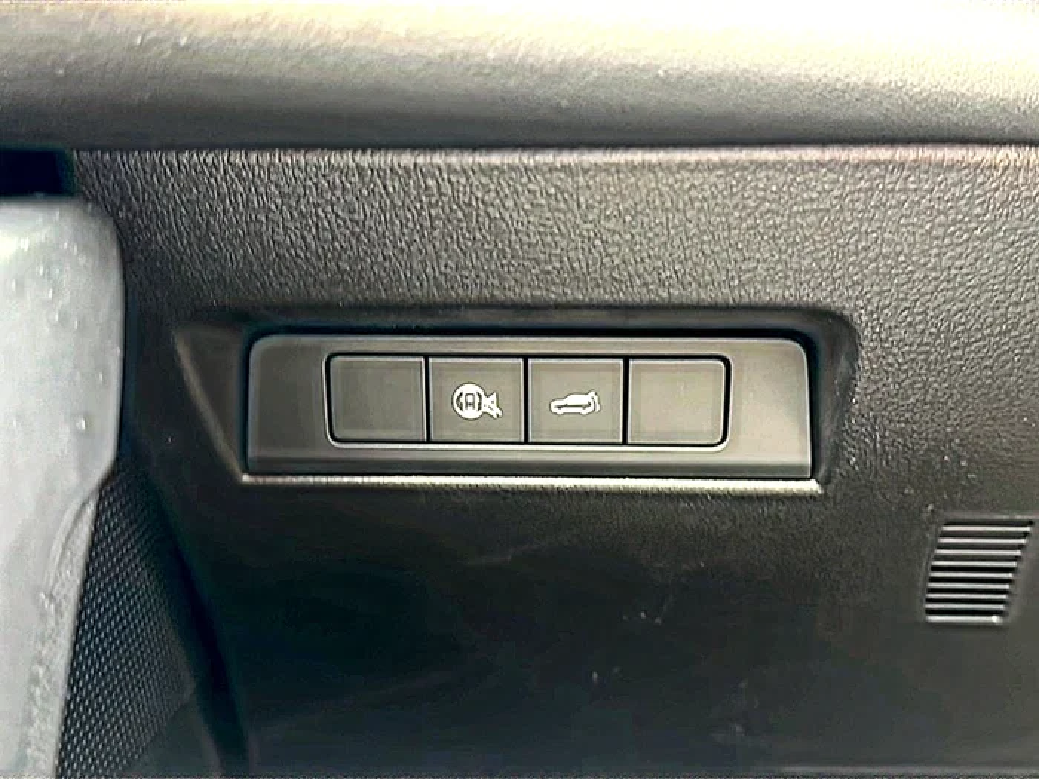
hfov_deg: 54.0
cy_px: 390
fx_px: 1021
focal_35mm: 34
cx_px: 520
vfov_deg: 41.8
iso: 160
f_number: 1.78
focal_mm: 6.86
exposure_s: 1/40
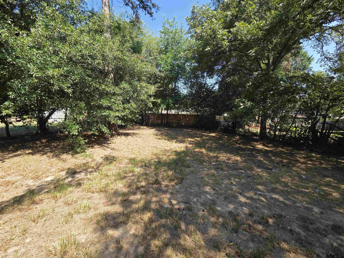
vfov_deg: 89.9
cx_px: 172
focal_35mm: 13
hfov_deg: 106.2
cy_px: 129
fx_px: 129
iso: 50
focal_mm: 2.2
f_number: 2.2
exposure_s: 1/523
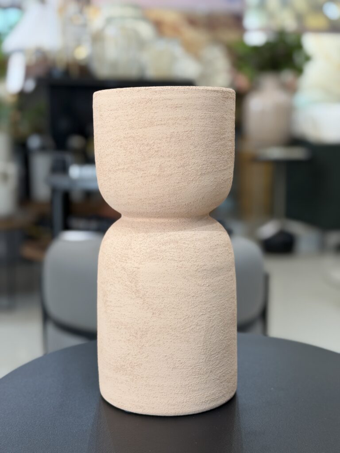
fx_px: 629
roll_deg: +0.2
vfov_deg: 39.7
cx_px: 170
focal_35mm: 48
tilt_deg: -7.4
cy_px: 226
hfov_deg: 30.3
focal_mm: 6.76
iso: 100
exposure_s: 1/60
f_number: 1.78
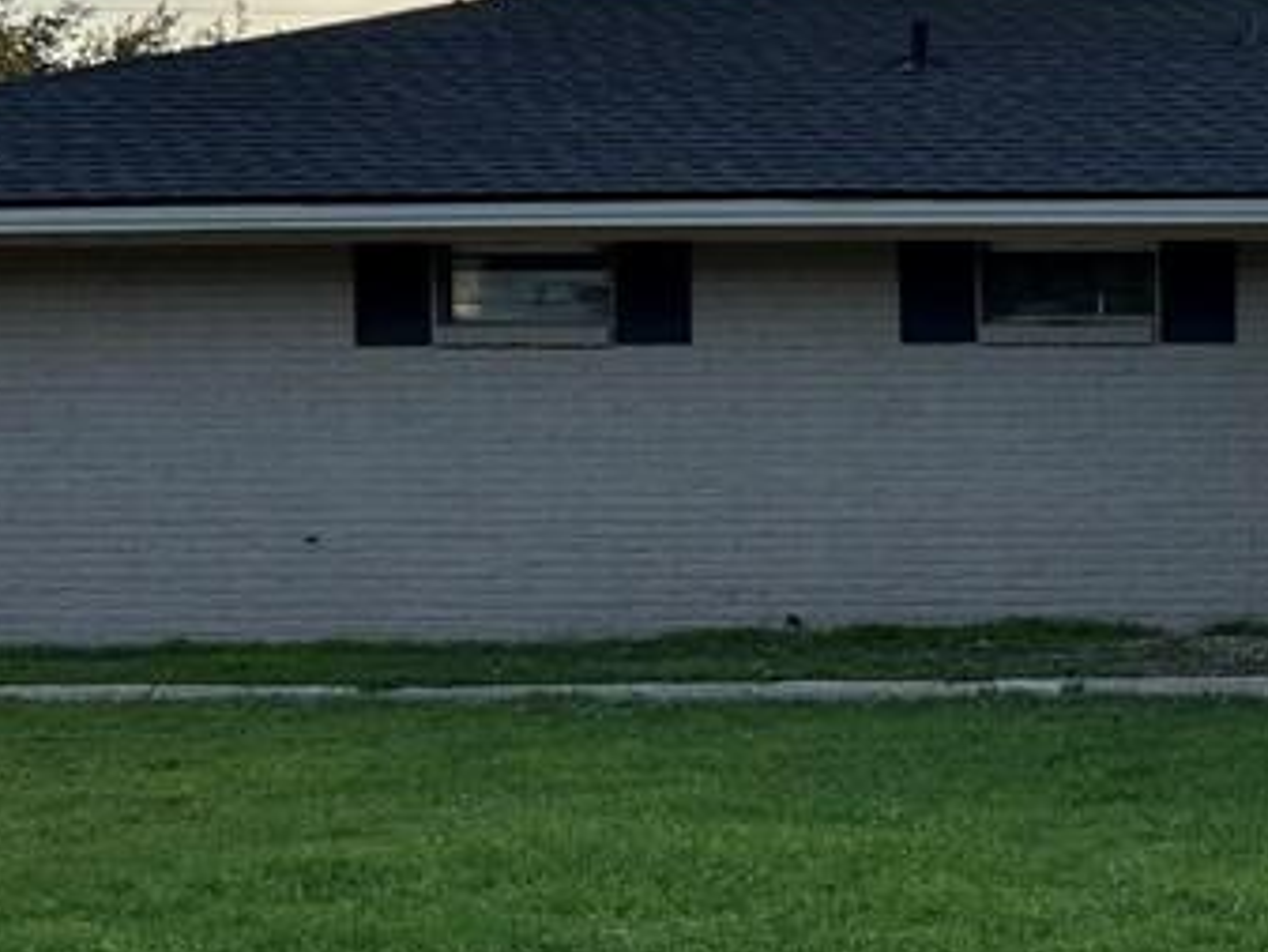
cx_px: 1595
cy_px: 433
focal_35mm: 79
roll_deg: +0.1
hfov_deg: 22.4
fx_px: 2895
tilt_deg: -0.2
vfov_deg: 18.7
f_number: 1.5
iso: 50
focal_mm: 5.7
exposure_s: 1/2299
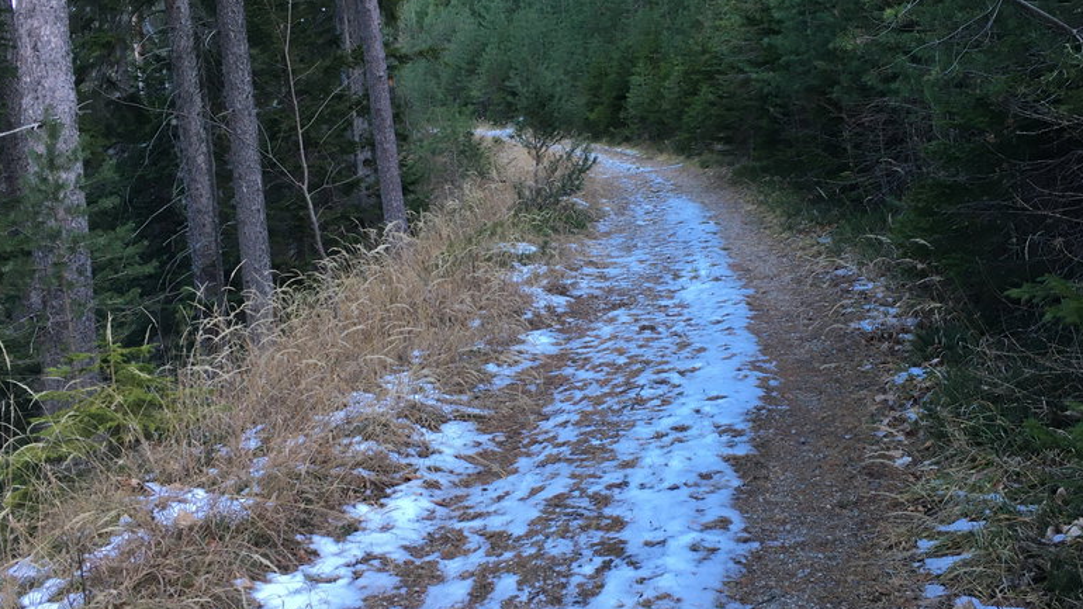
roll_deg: +6.0
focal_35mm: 42
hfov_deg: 48.3
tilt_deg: -4.7
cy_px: 288
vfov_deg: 28.3
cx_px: 565
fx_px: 1206
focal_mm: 4.15
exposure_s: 1/33
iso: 25
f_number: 2.2
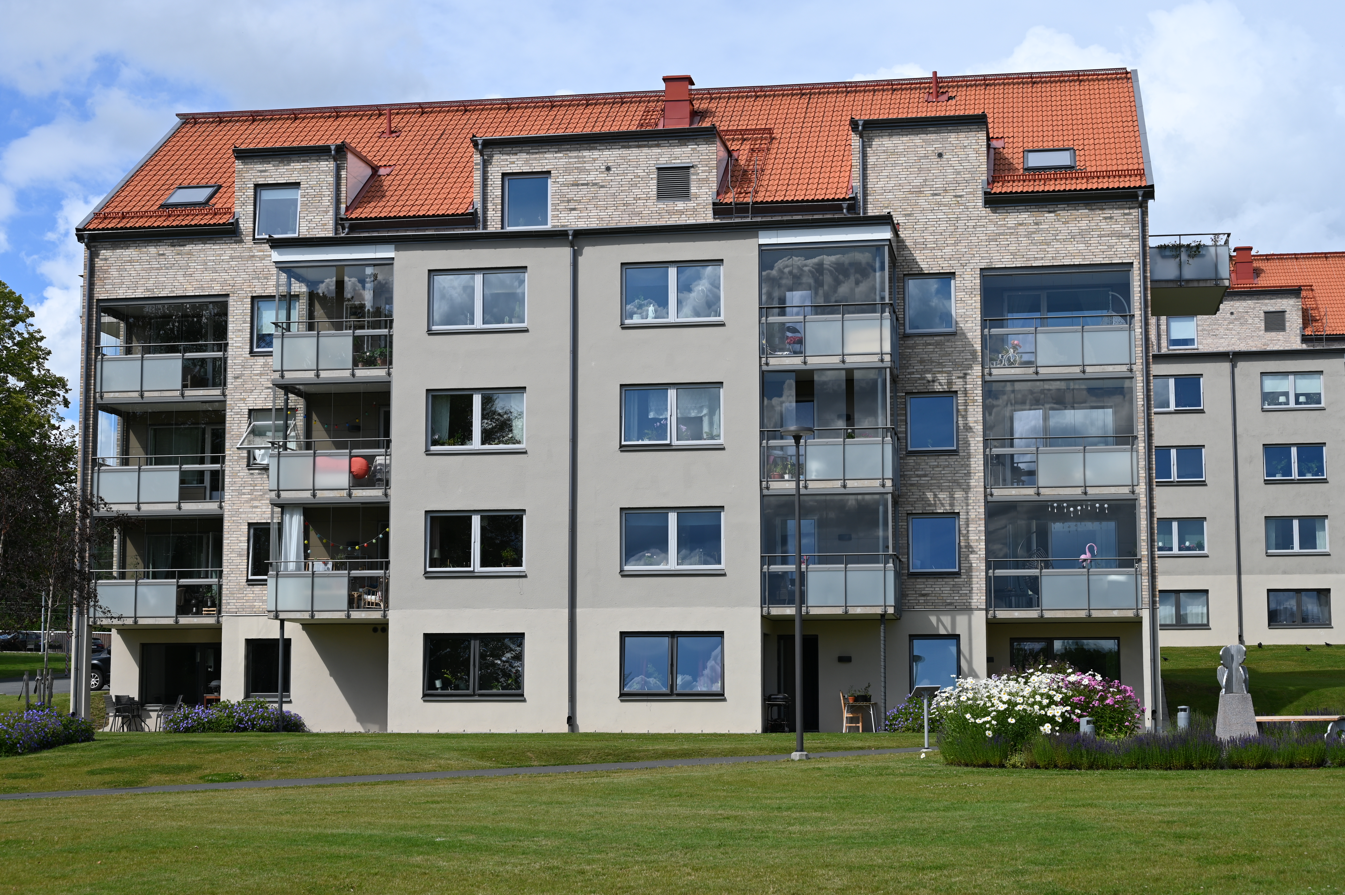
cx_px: 672
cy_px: 448
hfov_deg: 36.9
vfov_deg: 25.0
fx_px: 2016
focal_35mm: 54
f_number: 7.1
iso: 100
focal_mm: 54
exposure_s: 1/400
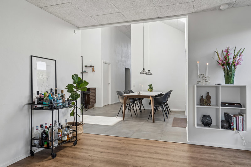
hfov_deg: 69.4
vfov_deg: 49.5
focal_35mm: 26
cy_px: 84
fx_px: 181
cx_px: 126
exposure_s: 1/25
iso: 250
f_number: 8
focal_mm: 17.5
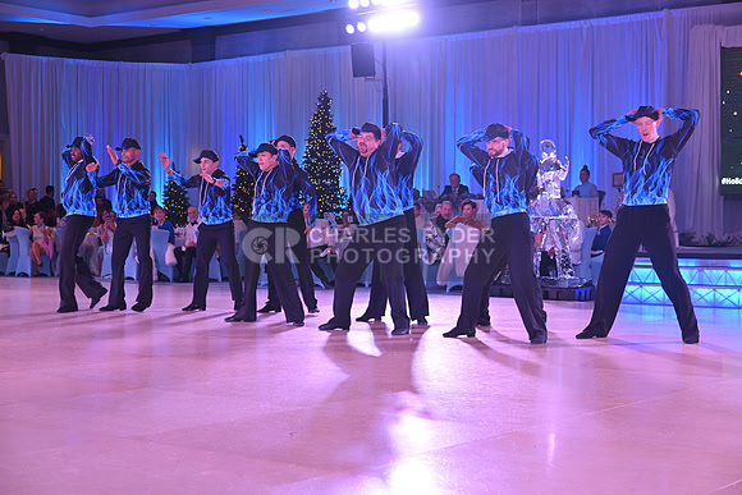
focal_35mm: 58
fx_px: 1196
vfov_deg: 23.4
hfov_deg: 34.5
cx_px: 371
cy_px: 248
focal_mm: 58
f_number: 5
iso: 3200
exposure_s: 1/400
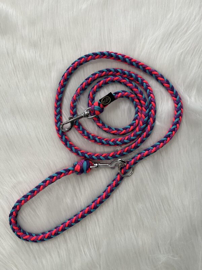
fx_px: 202
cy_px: 135
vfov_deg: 67.3
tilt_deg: -84.7
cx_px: 101
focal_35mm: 26
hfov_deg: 53.1
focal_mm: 5.1
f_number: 1.6
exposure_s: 1/273
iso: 40
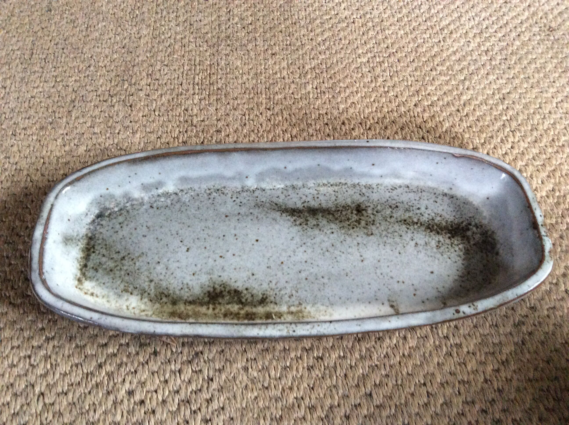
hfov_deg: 56.9
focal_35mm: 32
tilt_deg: -59.2
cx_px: 284
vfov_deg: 44.1
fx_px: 525
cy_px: 212
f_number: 2.4
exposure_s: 1/25
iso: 250
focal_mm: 3.3
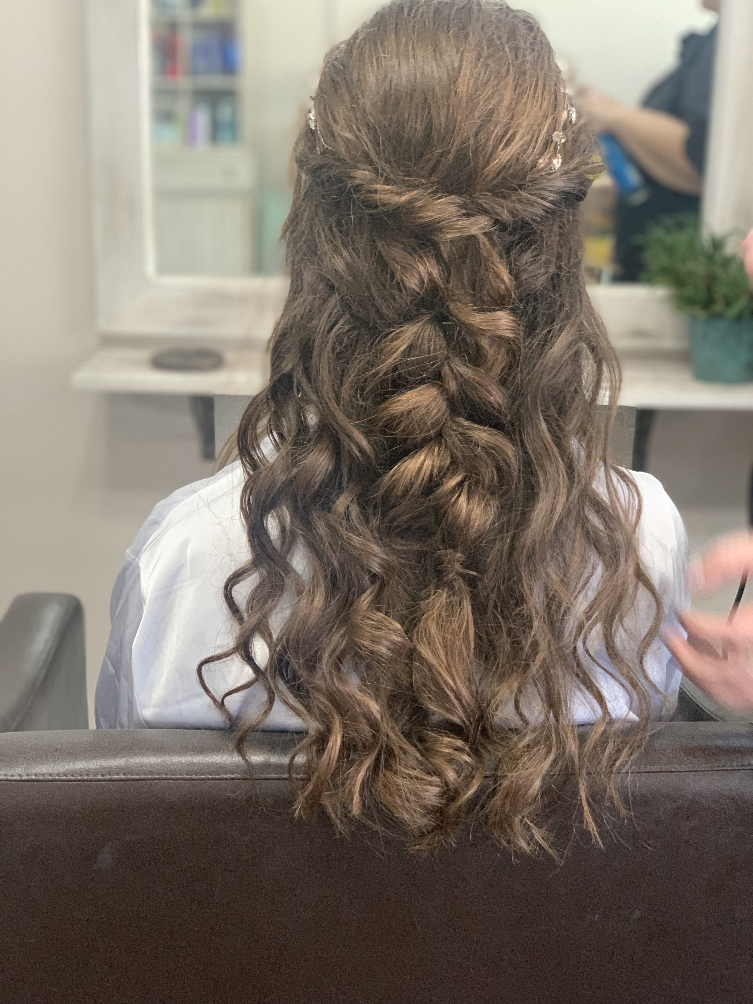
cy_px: 502
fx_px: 1508
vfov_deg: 36.8
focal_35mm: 52
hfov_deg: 28.0
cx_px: 376
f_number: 2.4
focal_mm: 6
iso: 320
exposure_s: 1/60
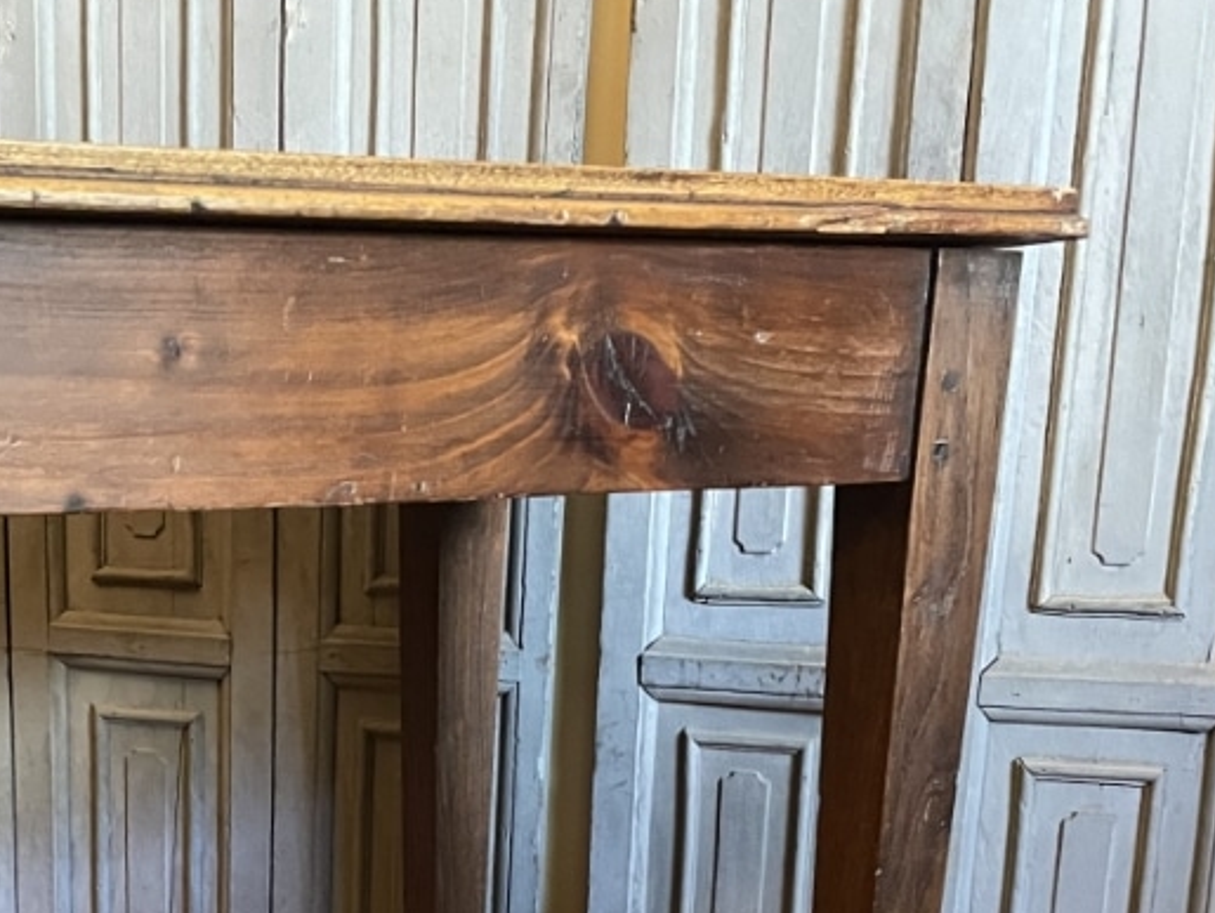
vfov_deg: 22.4
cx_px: 317
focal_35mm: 61
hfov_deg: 31.2
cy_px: 1053
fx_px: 2143
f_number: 1.6
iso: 500
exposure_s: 1/25
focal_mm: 4.2
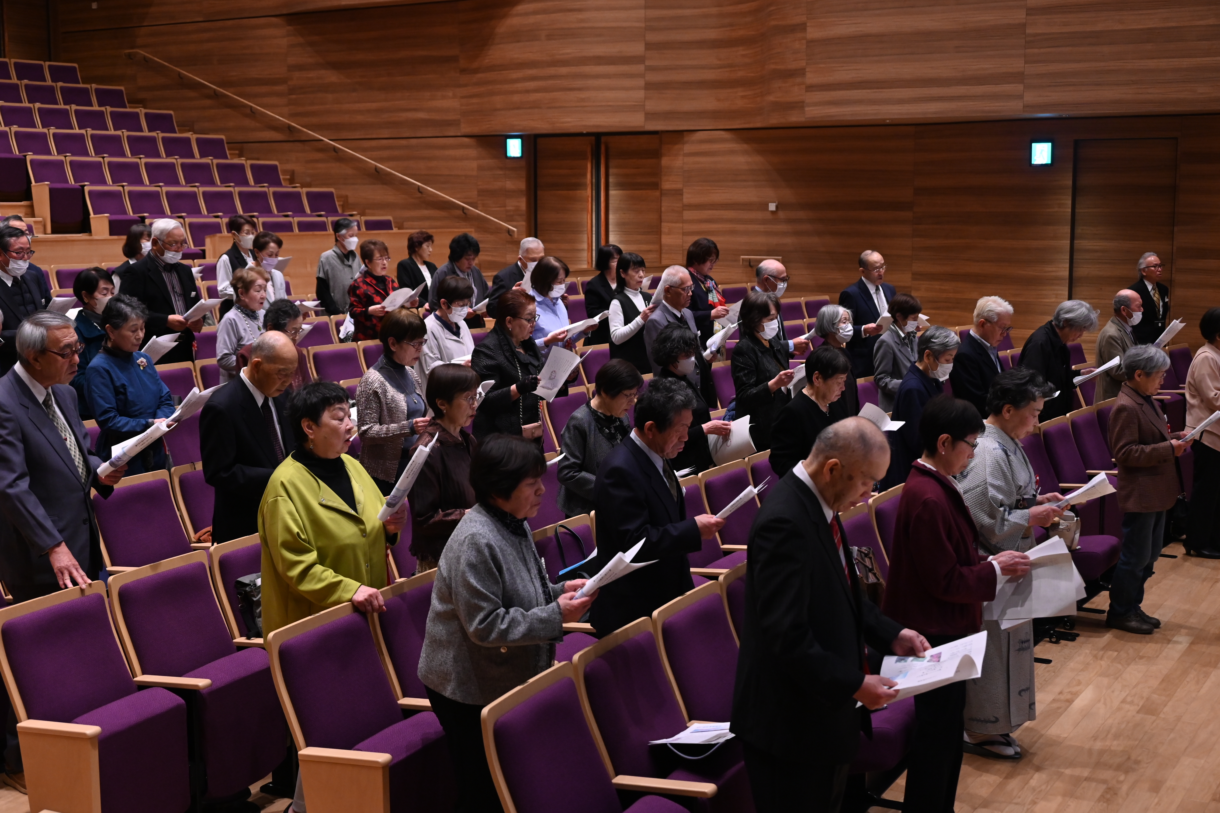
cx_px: 610
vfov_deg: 30.5
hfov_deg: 44.5
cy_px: 406
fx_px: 1491
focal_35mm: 44
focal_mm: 44
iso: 2500
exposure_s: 1/100
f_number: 5.3
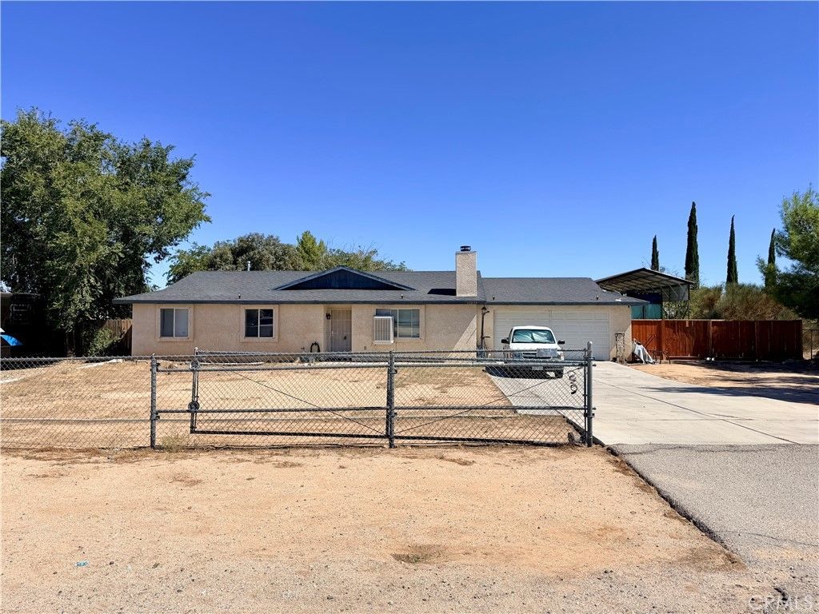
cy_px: 307
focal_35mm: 24
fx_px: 568
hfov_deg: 71.6
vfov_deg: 56.8
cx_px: 410
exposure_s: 1/6173
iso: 80
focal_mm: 6.76
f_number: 1.78
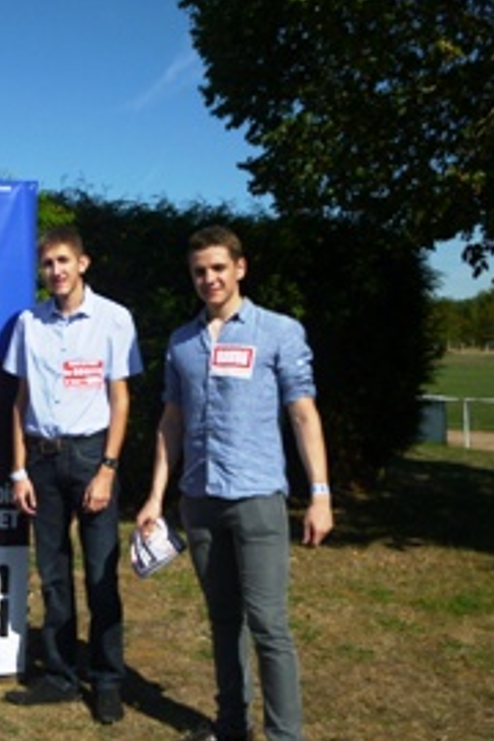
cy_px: 392
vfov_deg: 39.6
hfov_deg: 24.5
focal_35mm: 50
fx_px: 1029
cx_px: -93
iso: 100
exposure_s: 1/200
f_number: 9
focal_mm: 5.2
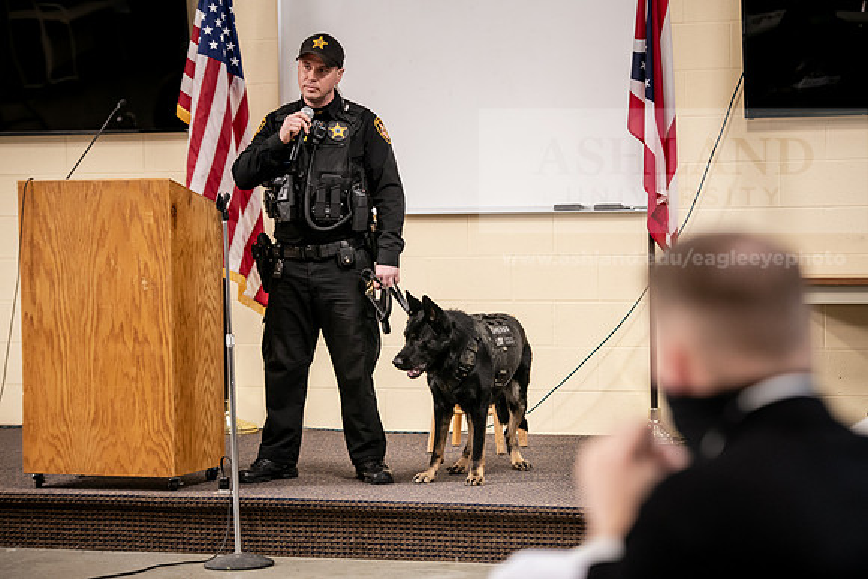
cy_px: 290
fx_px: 2701
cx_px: 434
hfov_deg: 18.3
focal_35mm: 112
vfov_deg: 12.2
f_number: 3.2
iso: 1600
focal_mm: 112
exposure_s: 1/200
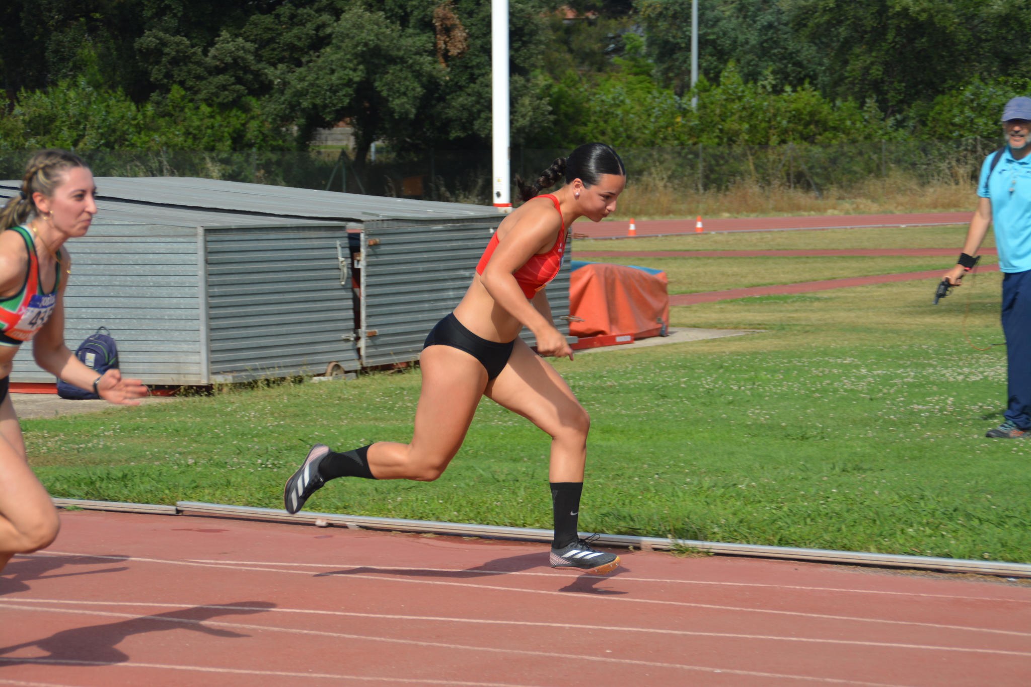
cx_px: 516
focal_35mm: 128
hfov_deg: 16.1
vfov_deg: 10.8
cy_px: 344
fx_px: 3651
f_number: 6.3
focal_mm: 85
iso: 200
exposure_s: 1/640
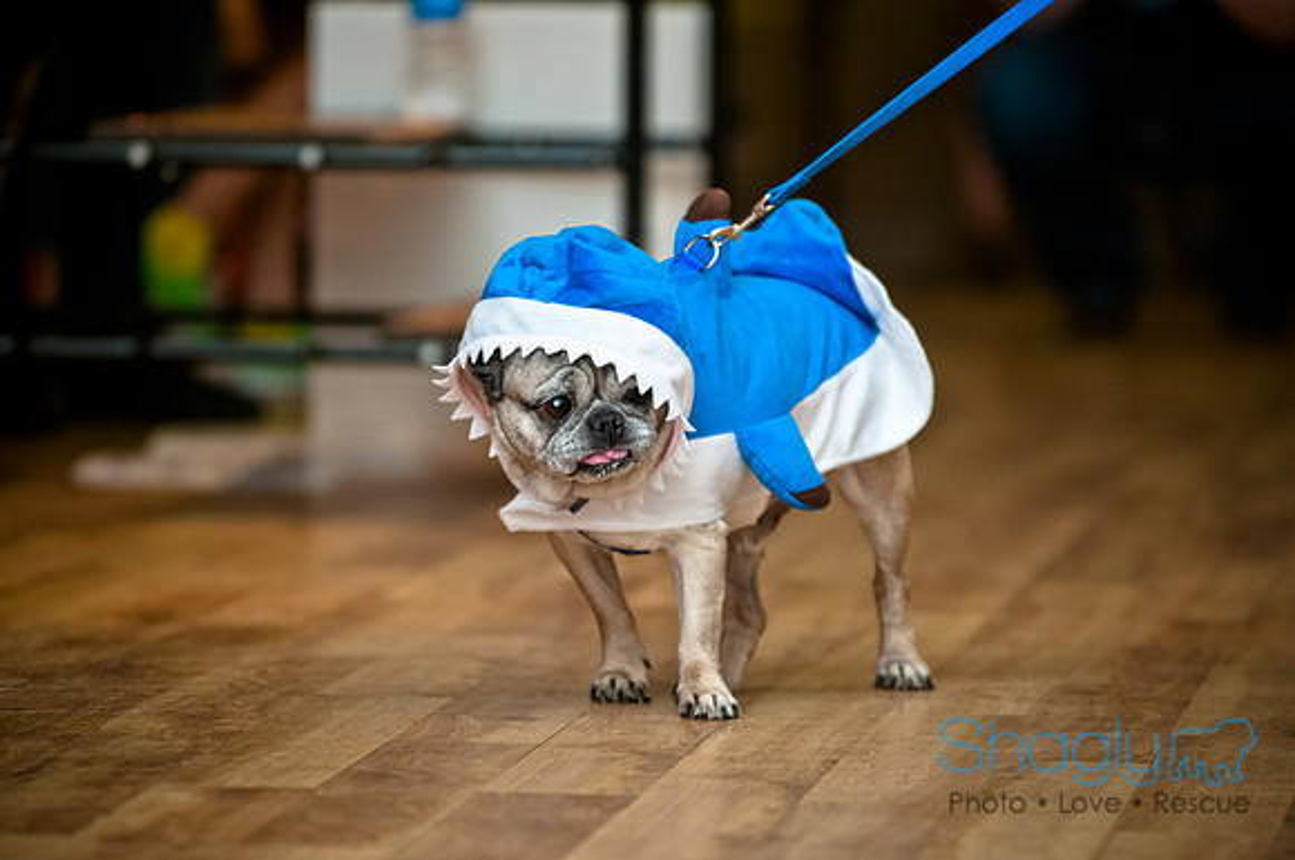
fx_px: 10777
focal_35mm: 300
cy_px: 430
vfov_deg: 4.6
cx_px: 648
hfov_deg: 6.9
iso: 200
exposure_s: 1/200
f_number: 2.8
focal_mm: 200
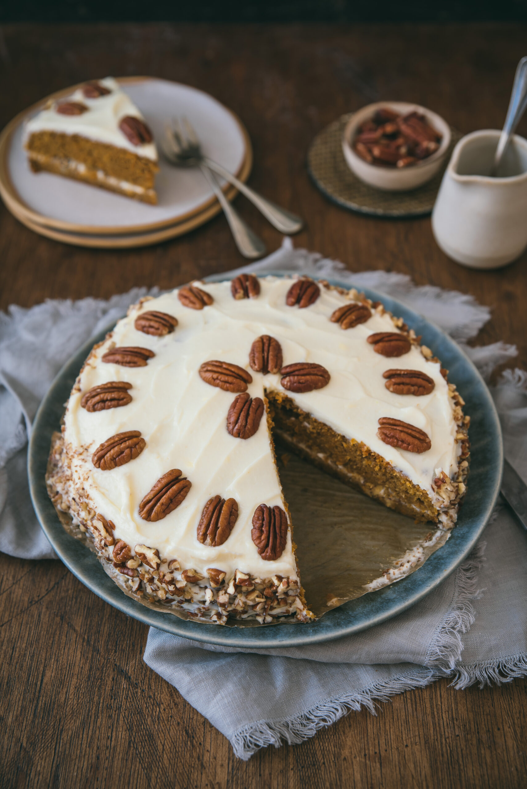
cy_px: 394
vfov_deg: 38.2
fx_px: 1141
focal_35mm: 52
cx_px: 264
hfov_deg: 26.0
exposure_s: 1/60
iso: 200
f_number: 4
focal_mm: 52
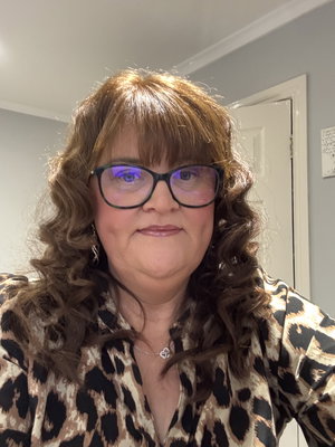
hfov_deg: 46.8
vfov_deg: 60.0
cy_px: 224
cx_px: 168
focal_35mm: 30
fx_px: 387
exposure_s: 1/20
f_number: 1.9
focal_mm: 2.69
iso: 500
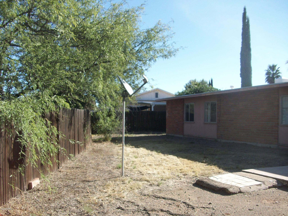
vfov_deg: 41.8
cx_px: 144
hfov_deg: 54.0
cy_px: 108
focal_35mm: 34
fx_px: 283
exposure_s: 1/589
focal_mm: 5.7
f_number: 2.8
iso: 64
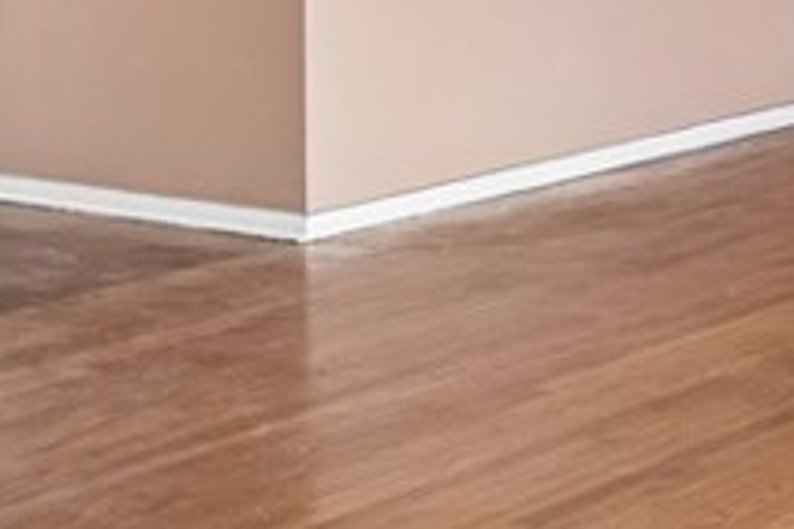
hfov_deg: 17.1
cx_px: 1241
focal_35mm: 106
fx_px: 2338
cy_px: -279
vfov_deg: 12.3
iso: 1000
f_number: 8
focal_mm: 22
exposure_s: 1/50
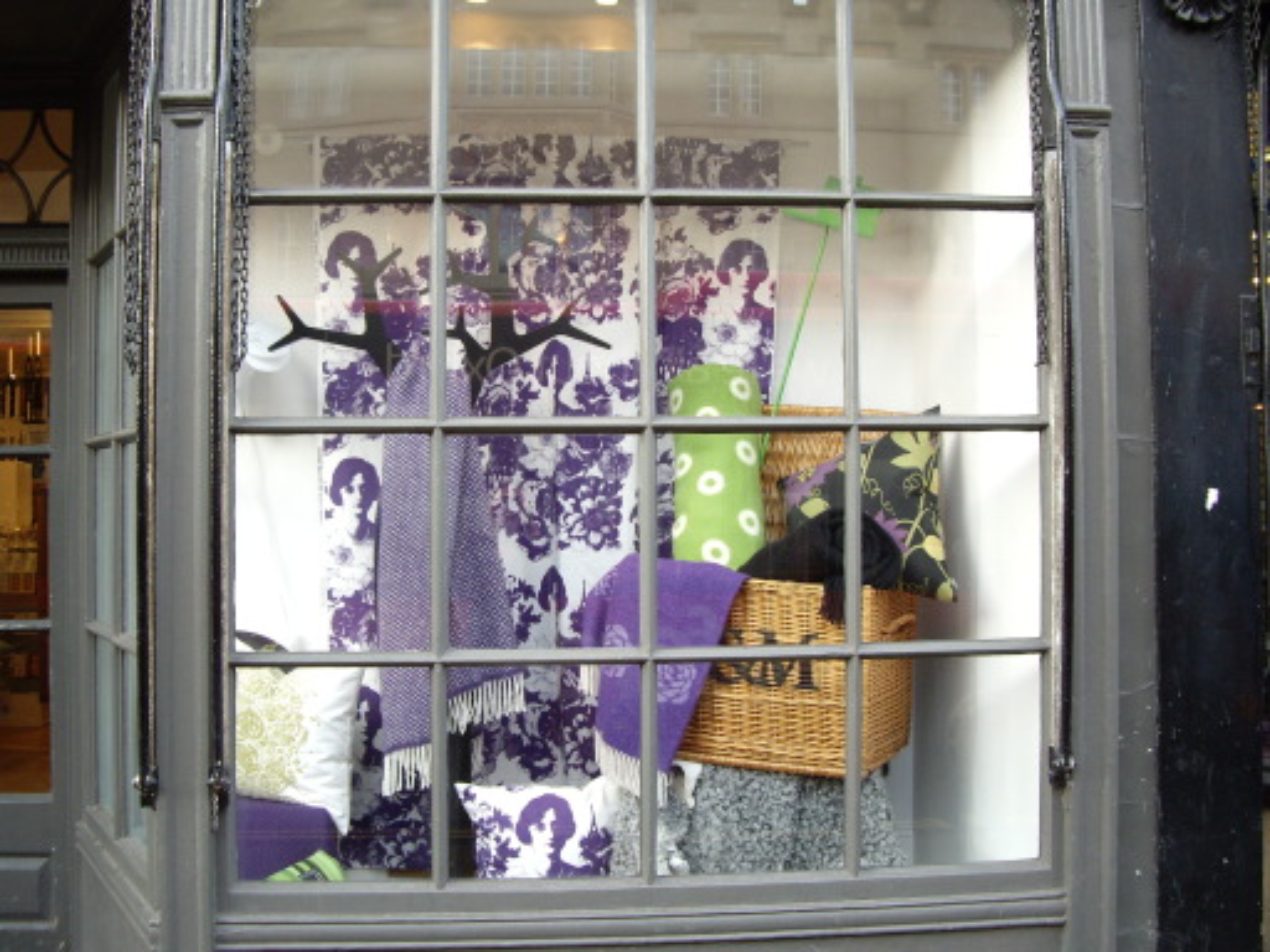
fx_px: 1394
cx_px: 635
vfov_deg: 37.7
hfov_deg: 49.0
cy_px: 476
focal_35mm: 38
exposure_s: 1/80
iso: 200
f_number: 2.8
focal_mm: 7.9
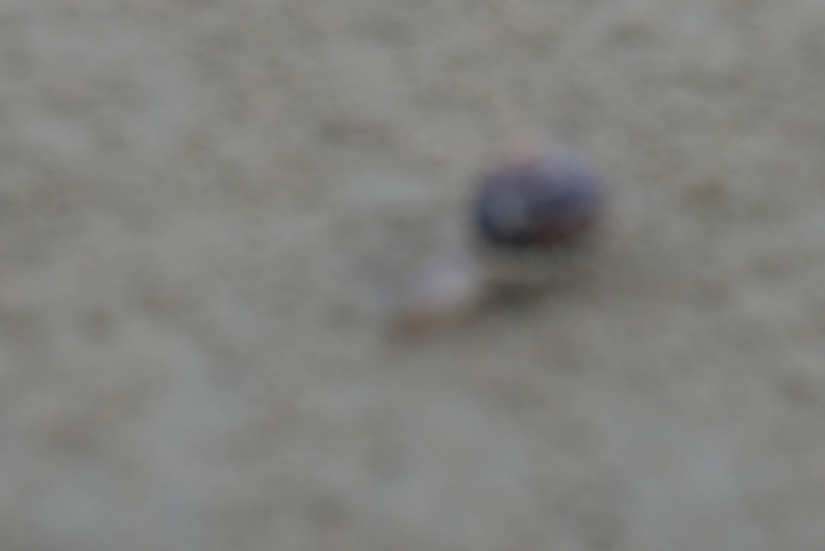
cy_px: 276
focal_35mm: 80
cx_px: 412
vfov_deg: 17.1
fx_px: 1834
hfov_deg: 25.3
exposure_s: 1/125
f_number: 5.6
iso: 200
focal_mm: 34
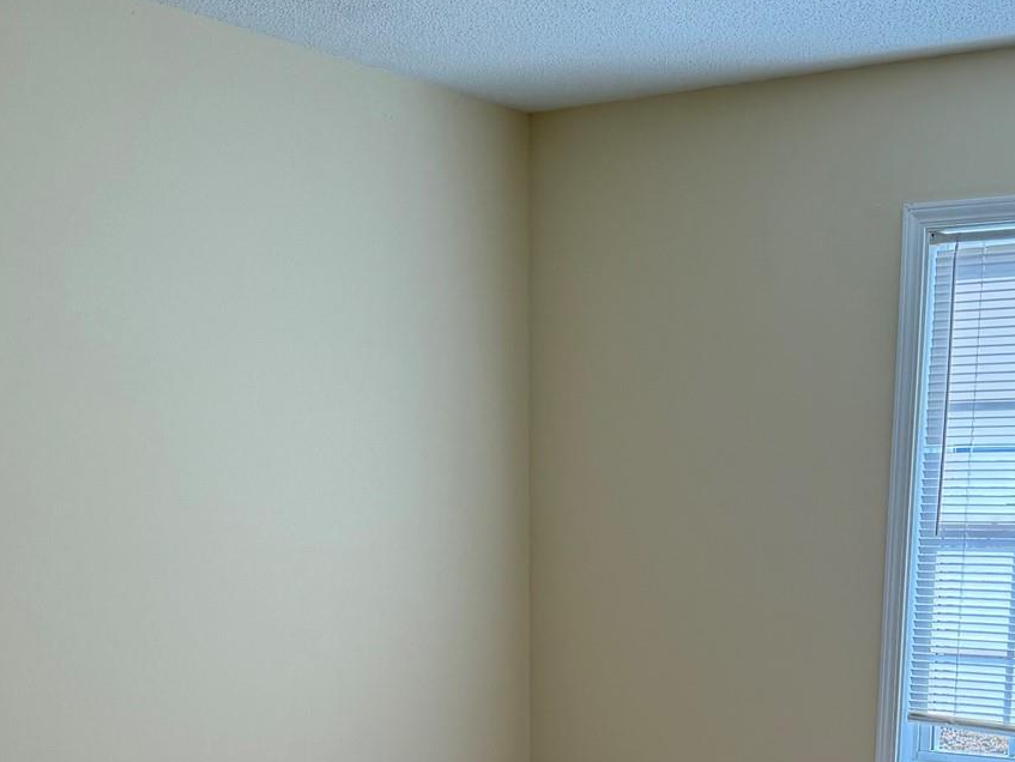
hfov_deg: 33.1
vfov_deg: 23.3
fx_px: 1701
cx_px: 621
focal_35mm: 58
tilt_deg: -12.2
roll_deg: -1.1
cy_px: 889
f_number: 1.78
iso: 100
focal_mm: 6.76
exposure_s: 1/345
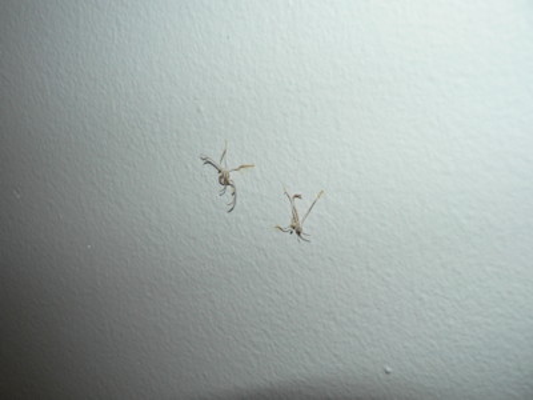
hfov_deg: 51.4
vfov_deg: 39.7
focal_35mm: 36
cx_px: 266
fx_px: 554
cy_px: 200
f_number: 2.8
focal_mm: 6
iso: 100
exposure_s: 1/60
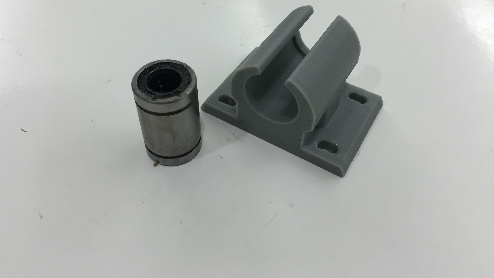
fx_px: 419
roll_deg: -3.2
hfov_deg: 61.0
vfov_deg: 36.4
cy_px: 96
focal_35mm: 32
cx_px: 244
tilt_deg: -44.6
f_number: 2.2
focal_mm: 4.15
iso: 100
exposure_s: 1/33
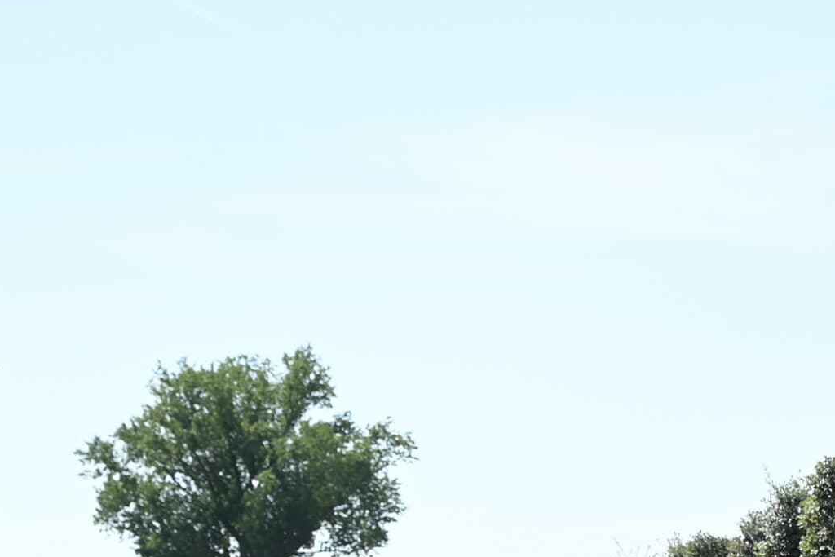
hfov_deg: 15.2
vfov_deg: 10.4
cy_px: 675
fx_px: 3015
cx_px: 1014
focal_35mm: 130
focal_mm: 35
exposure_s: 1/1600
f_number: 2.5
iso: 100
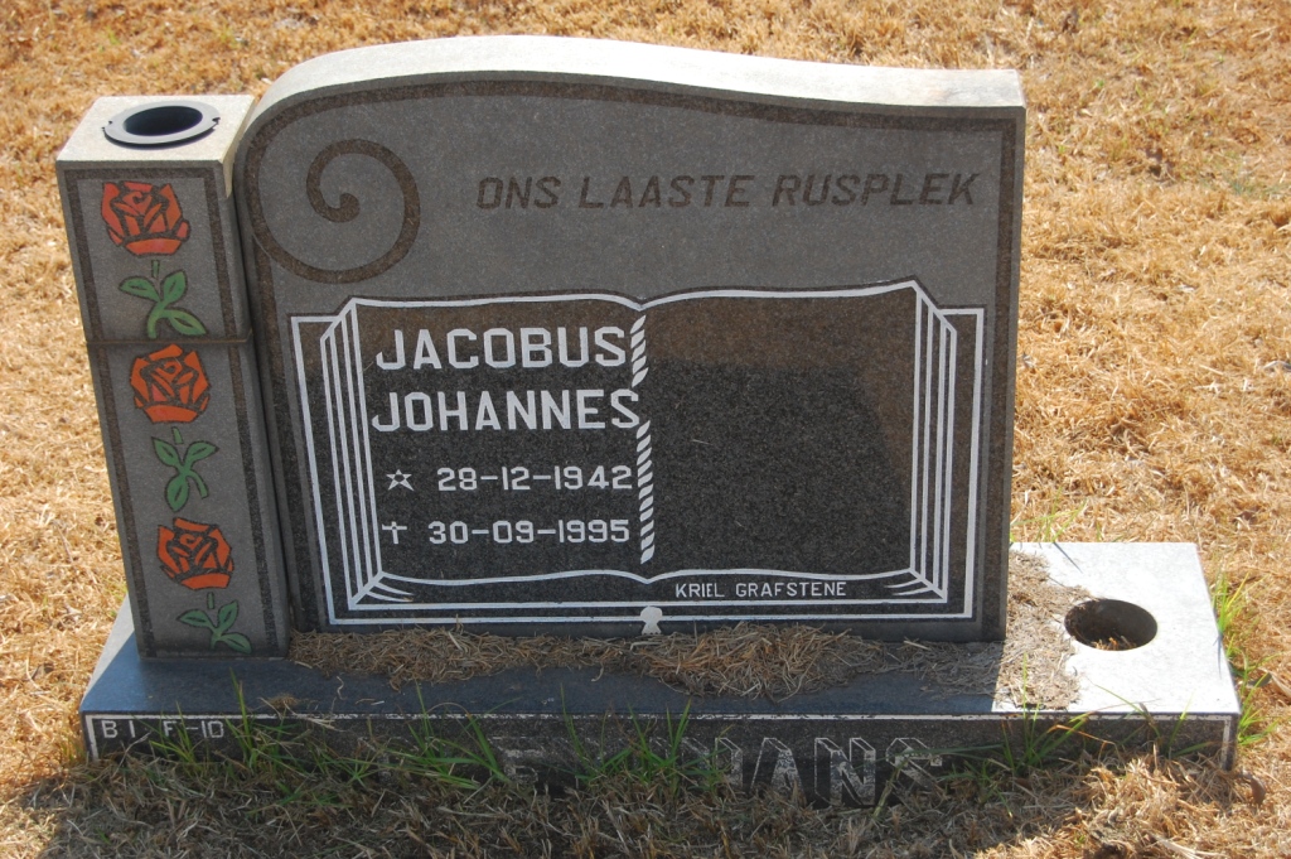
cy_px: 430
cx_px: 646
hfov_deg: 29.9
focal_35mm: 68
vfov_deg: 20.1
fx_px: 2419
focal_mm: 45
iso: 400
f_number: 7.1
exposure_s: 1/500
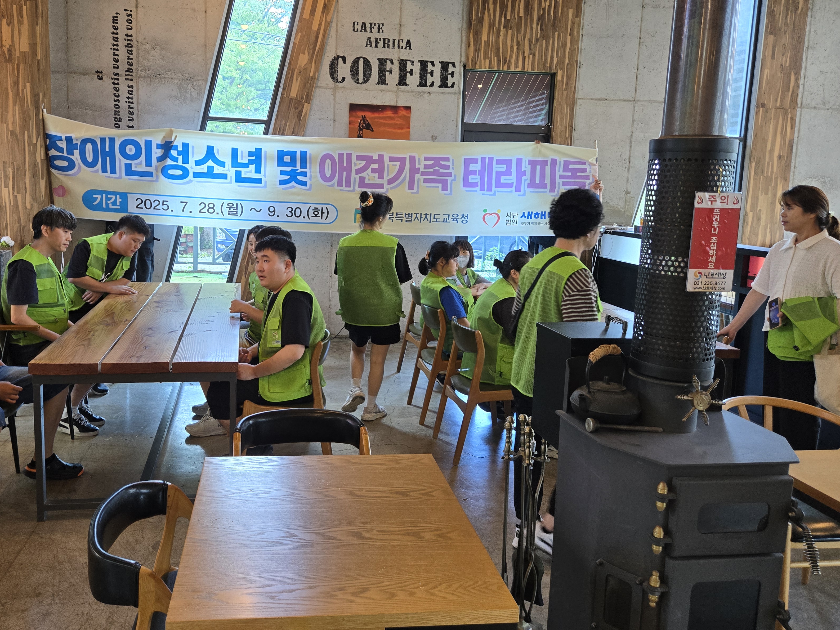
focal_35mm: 29
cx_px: 342
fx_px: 704
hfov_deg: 61.2
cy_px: 270
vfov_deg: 48.1
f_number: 1.8
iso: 125
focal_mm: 5.4
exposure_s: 1/120
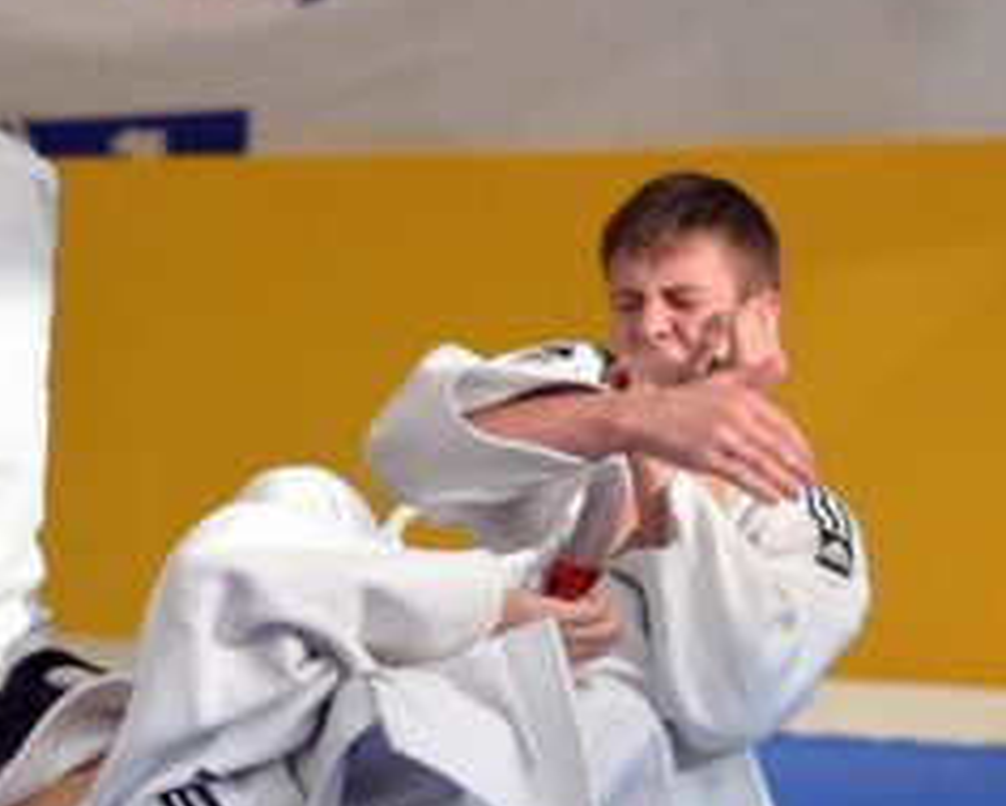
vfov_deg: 12.9
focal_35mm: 119
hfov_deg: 16.1
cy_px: 539
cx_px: 269
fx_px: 3545
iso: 1000
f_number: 2.2
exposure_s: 1/2000
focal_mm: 50
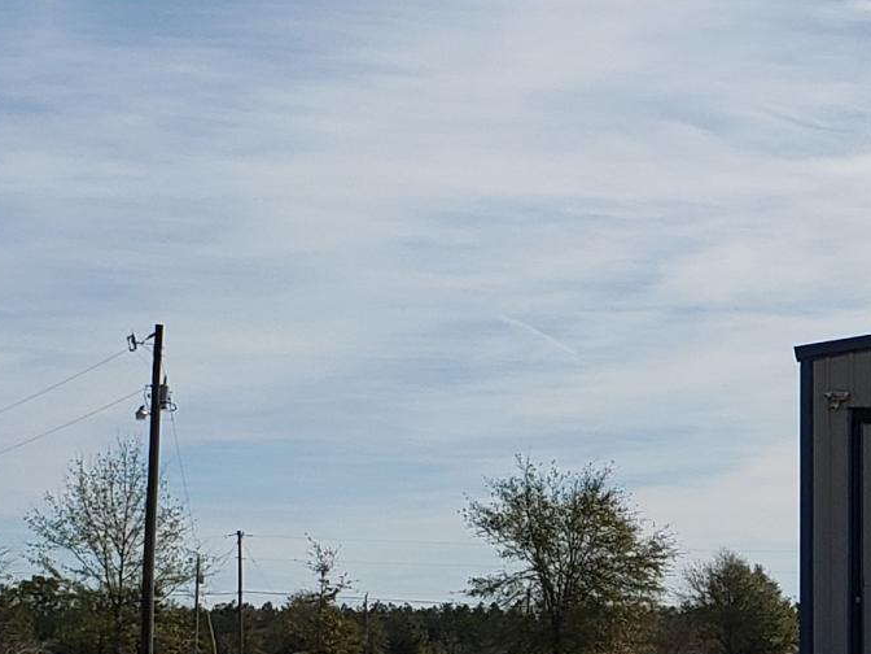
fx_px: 2919
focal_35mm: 116
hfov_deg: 16.0
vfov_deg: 12.5
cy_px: 742
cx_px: 1181
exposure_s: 1/3109
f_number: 2.4
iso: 50
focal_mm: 4.3
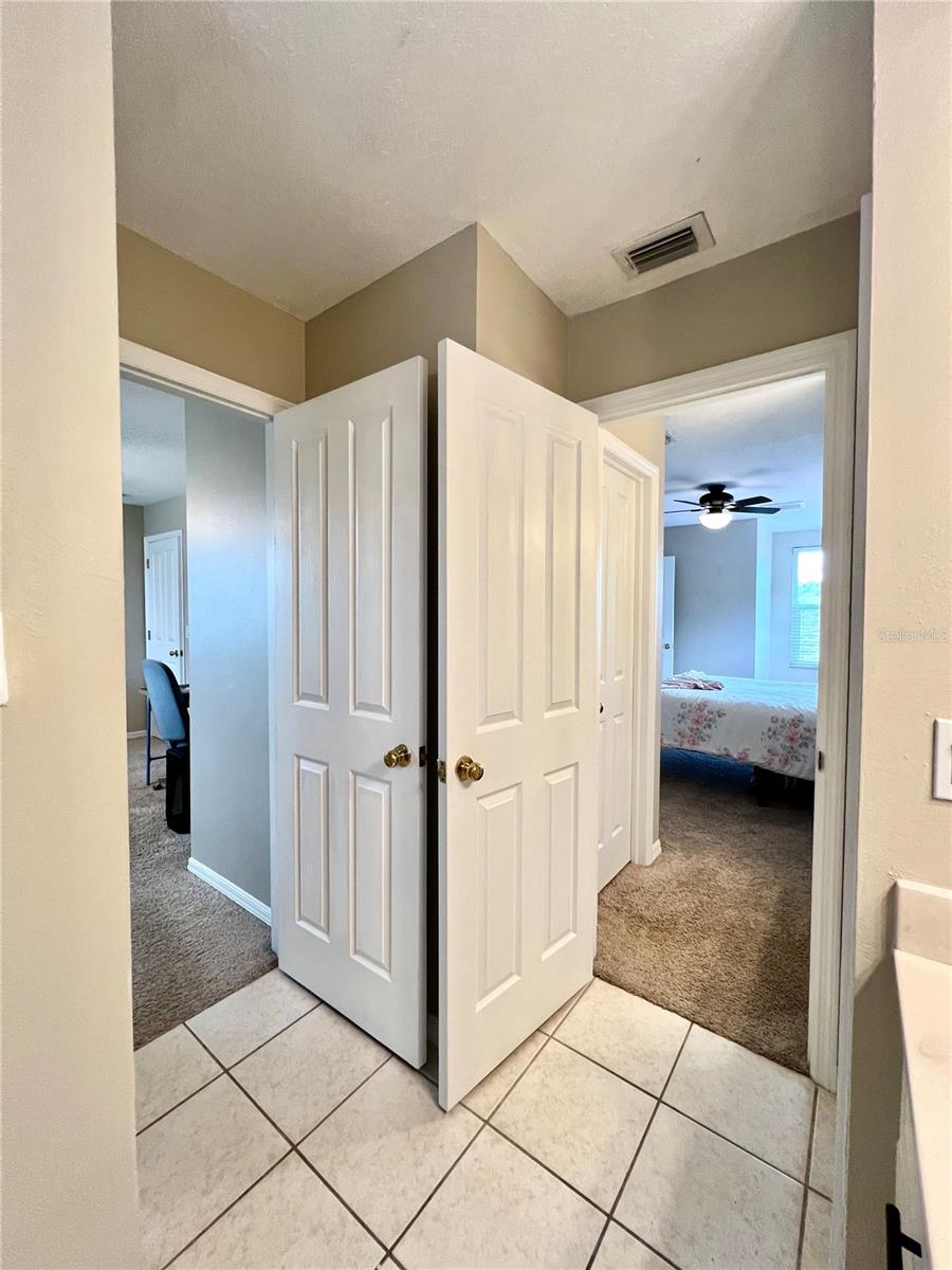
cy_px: 635
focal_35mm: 13
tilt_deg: -0.9
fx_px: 477
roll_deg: +0.3
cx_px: 476
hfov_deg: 89.9
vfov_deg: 106.2
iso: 200
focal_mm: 1.57
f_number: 1.8
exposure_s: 1/120
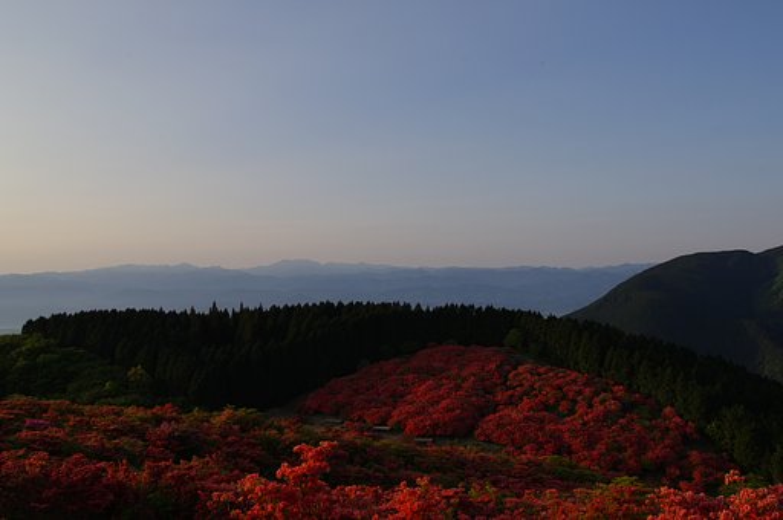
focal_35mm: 30
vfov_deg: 43.5
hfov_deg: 62.0
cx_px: 392
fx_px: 652
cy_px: 260
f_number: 11
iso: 200
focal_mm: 20
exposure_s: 1/125
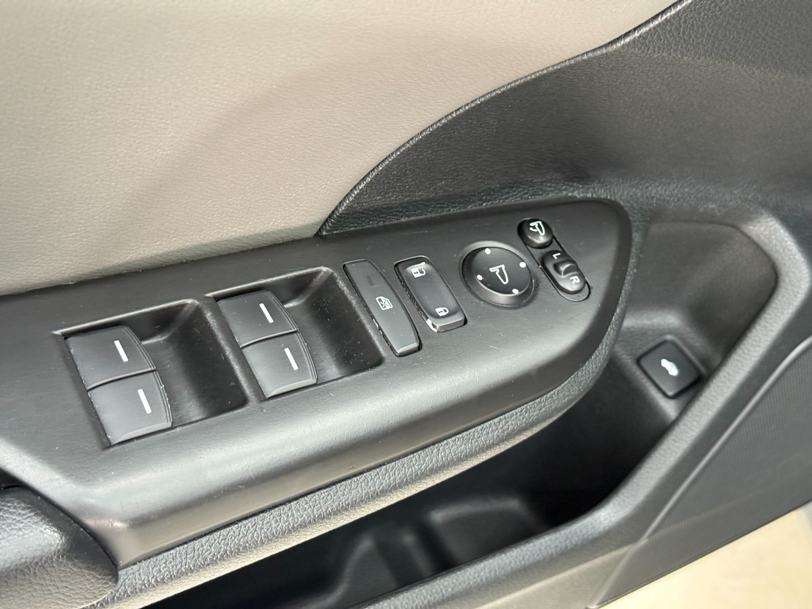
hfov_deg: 39.7
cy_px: 304
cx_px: 406
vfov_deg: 30.3
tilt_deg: -47.4
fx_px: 1126
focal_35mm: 48
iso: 500
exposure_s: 1/30
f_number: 1.78
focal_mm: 6.76
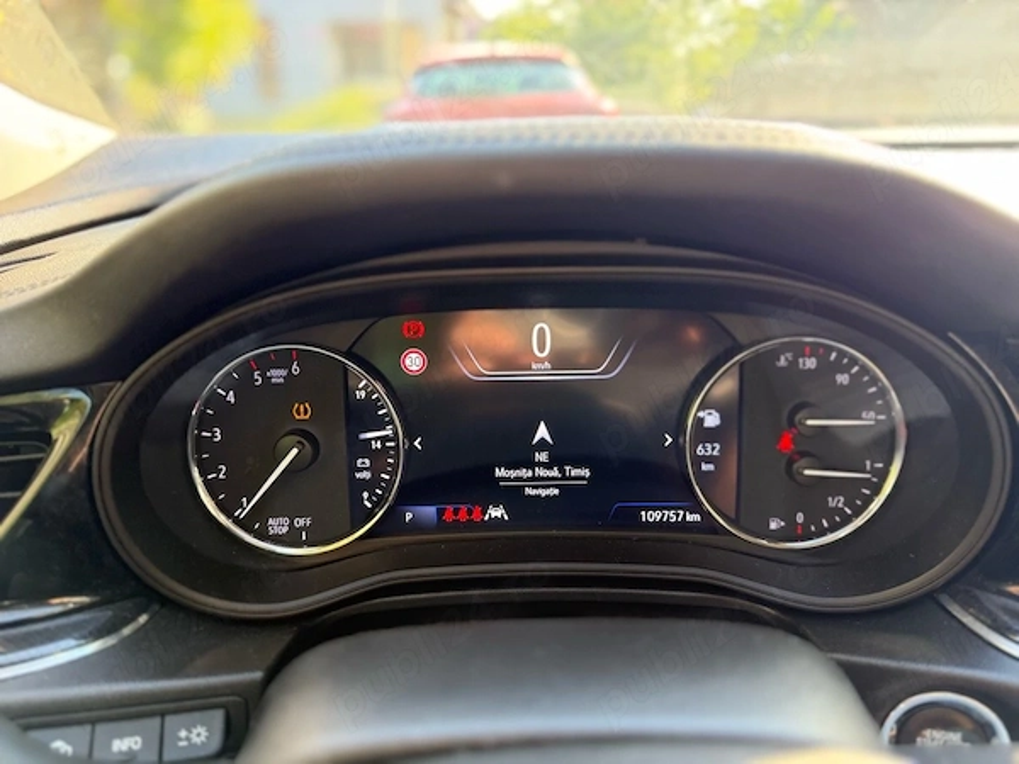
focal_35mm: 24
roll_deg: -0.5
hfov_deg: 71.6
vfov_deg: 56.8
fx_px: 706
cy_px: 382
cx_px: 510
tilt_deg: -21.2
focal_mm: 6.76
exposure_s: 1/103
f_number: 1.78
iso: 200
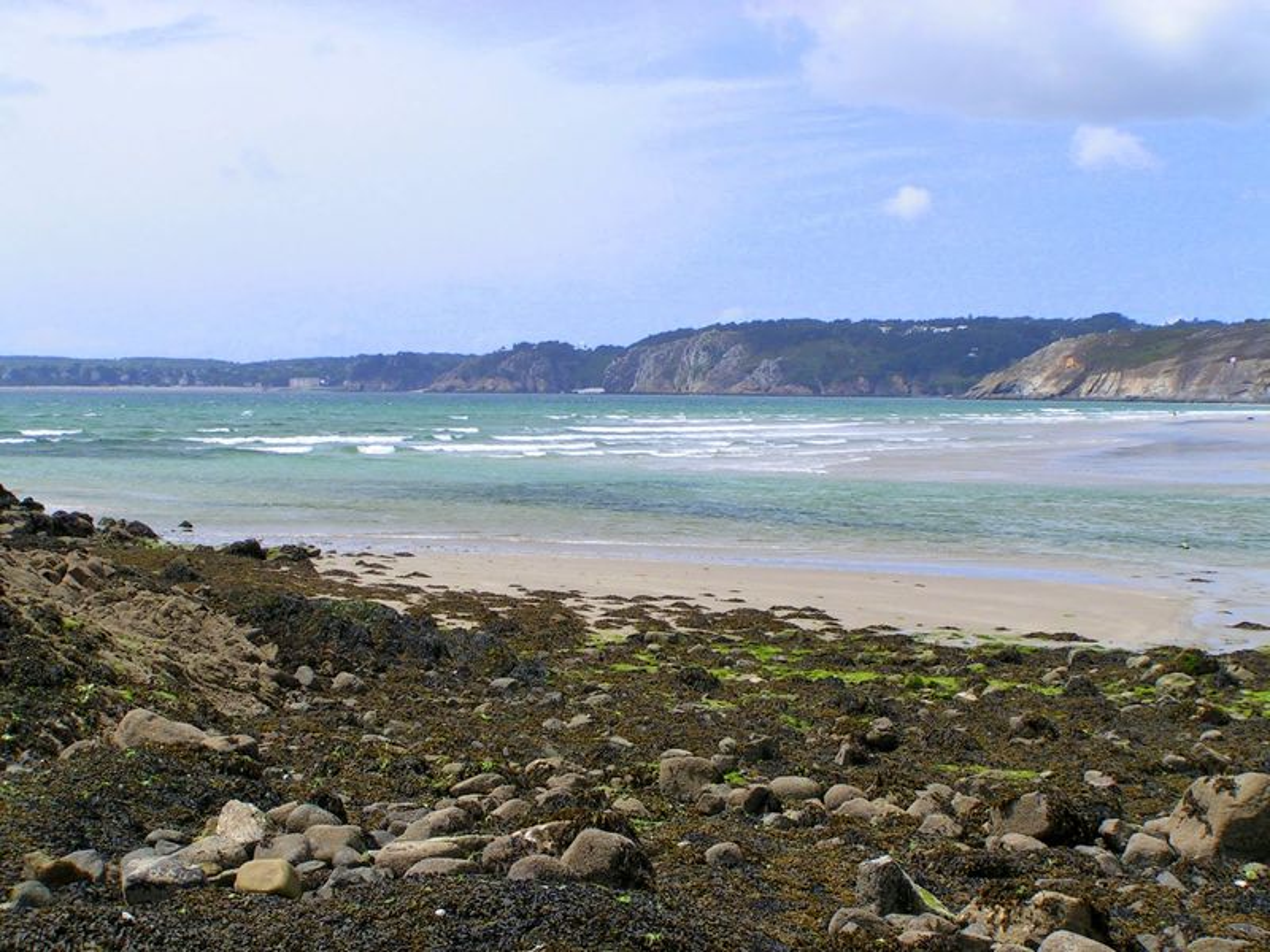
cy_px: 476
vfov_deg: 20.4
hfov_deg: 27.0
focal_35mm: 72
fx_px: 2642
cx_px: 635
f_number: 6.3
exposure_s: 1/320
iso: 50
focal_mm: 11
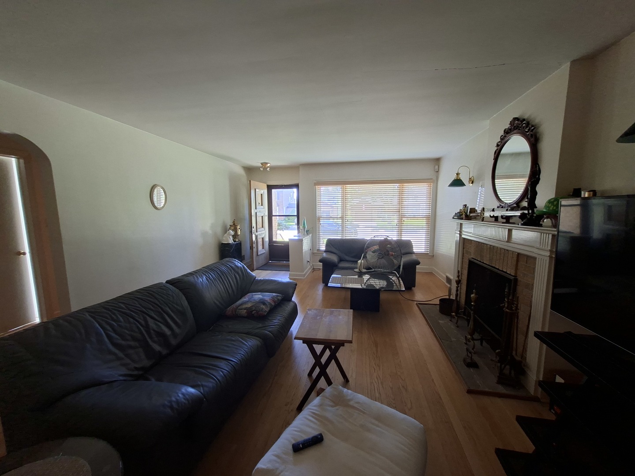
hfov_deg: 106.2
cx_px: 318
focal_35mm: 13
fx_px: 238
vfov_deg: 89.9
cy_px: 238
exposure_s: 1/40
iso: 125
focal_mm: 1.74
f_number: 2.2
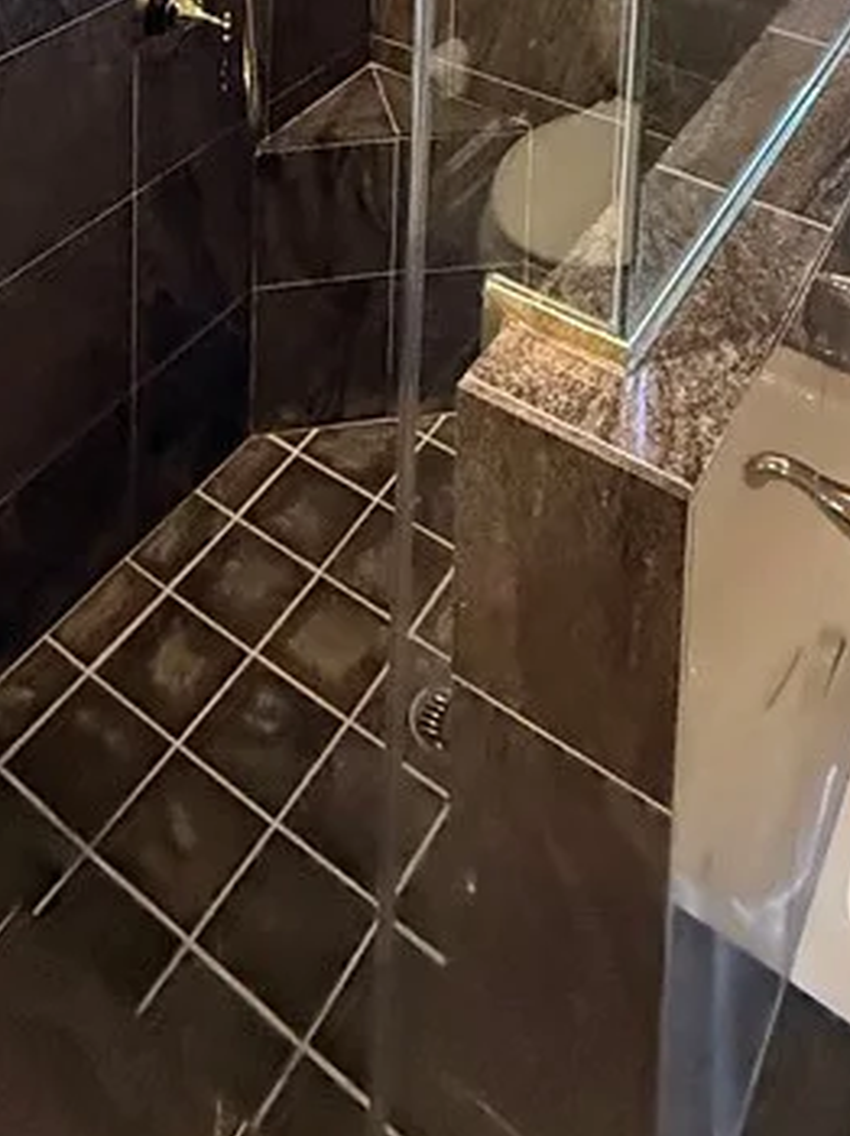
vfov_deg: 31.3
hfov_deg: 34.9
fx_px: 1344
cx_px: 321
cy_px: -445
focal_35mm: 41
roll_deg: -1.5
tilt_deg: -6.6
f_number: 2.2
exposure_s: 1/60
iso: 1250
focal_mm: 2.22
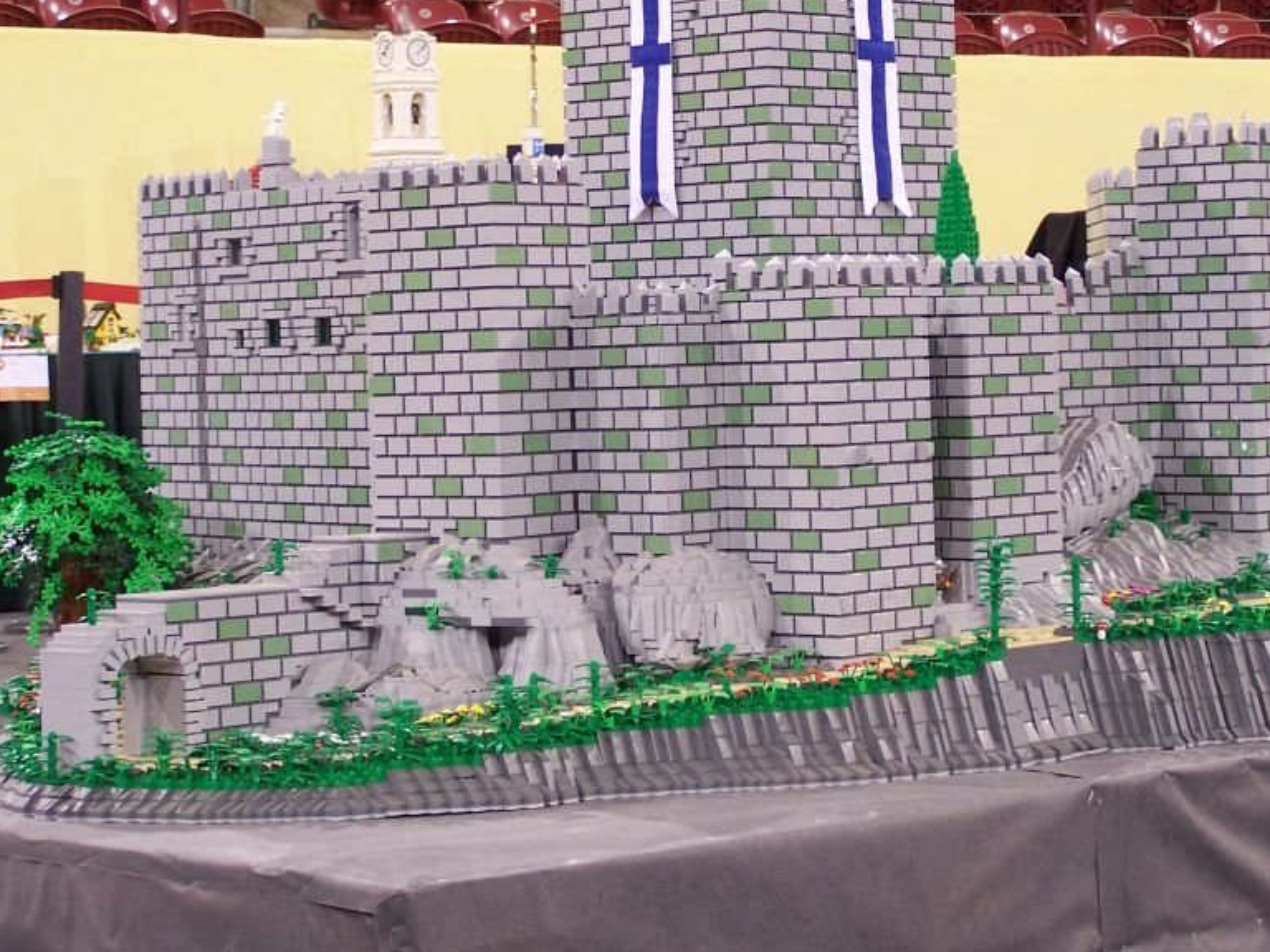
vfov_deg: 16.0
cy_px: 324
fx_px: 3375
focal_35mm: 92
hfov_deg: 21.3
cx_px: 789
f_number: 3.2
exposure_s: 1/6
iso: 80
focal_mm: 11.5
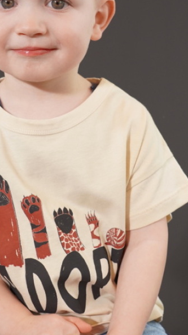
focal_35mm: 70
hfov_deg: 17.2
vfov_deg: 30.2
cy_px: 175
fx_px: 621
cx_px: 85
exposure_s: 1/160
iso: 320
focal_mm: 22
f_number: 4
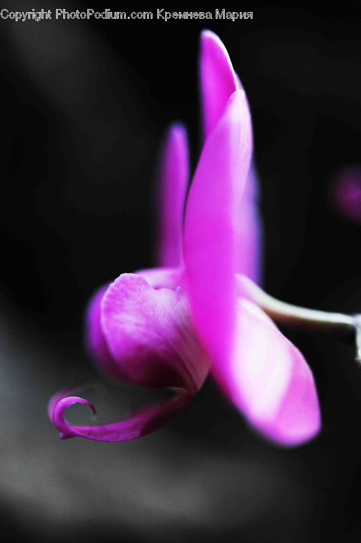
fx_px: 903
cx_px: 180
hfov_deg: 22.6
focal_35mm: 60
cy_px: 272
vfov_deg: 33.4
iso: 1600
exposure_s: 1/160
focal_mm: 60
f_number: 3.3
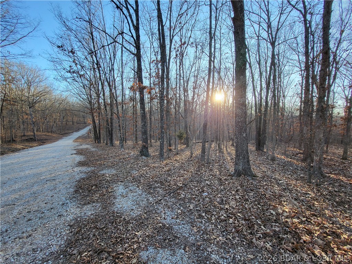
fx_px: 132
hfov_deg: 106.2
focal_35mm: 13
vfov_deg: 89.9
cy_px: 132
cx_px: 176
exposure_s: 1/125
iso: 32
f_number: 2.2
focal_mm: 1.74
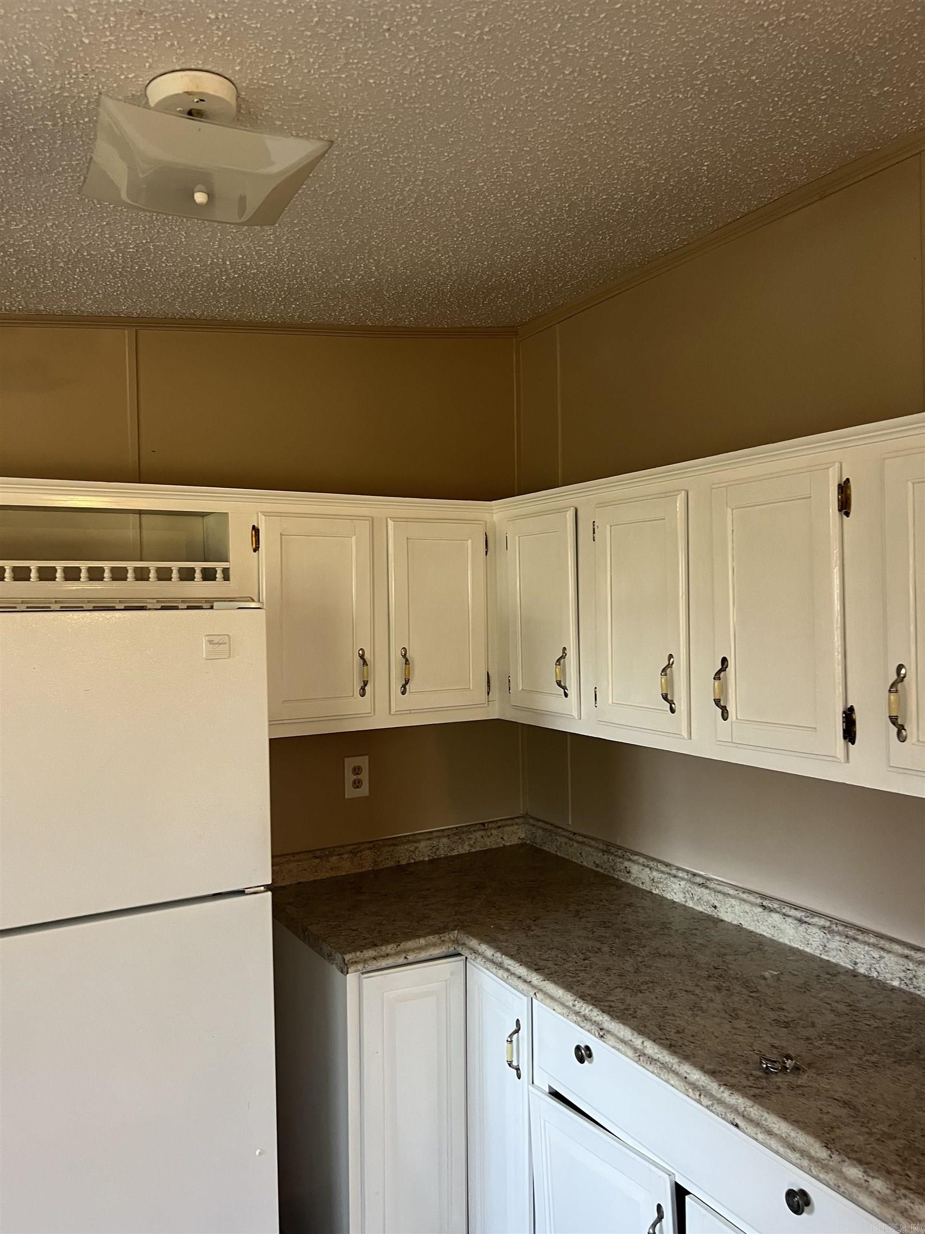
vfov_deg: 67.3
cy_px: 617
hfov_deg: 53.1
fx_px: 926
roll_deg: +1.4
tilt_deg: +0.2
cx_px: 462
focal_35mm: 26
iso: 200
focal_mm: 5.7
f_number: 1.5
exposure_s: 1/60
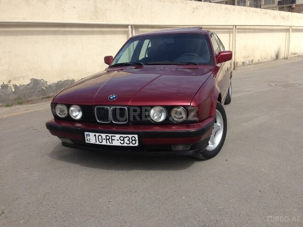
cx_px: 152
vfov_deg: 42.9
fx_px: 289
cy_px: 114
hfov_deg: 55.4
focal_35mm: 33
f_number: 2.4
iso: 50
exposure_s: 1/2088
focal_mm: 4.12
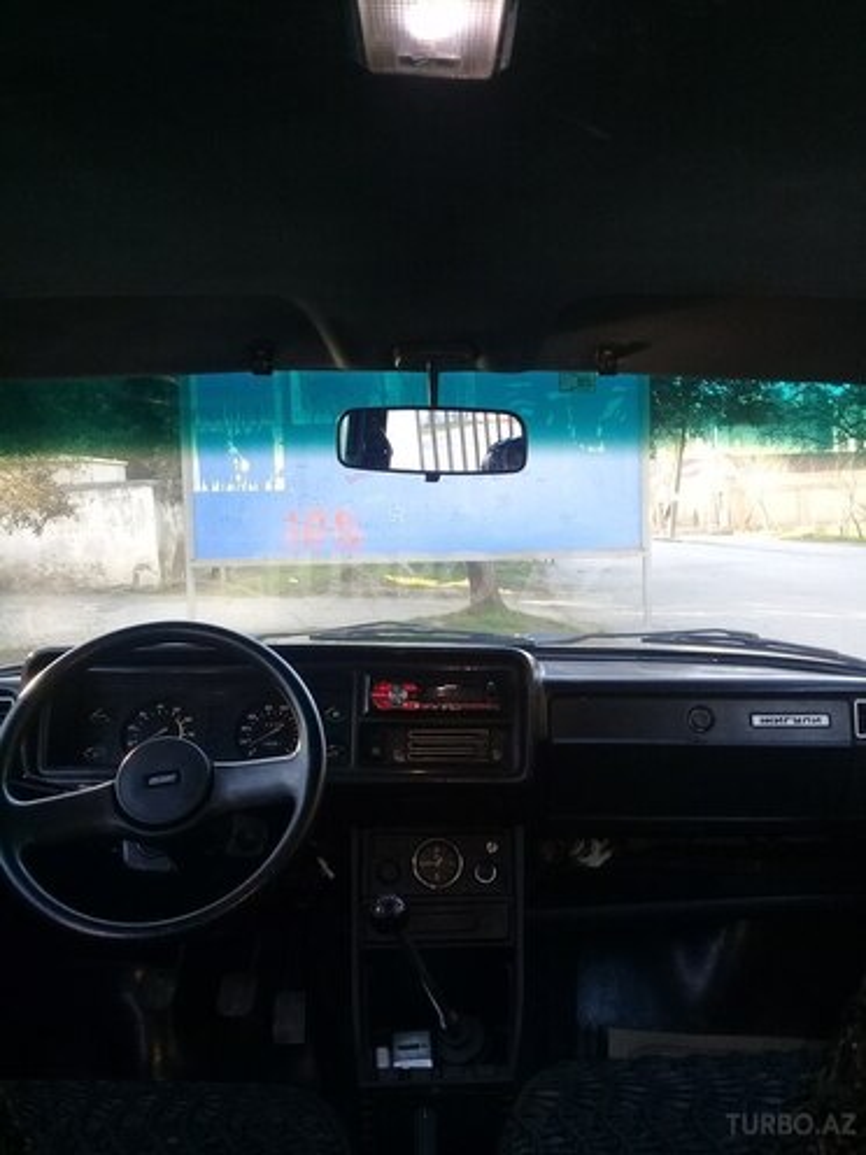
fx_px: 1034
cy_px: 578
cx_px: 433
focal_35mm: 31
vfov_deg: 58.4
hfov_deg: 45.4
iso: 64
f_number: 2.2
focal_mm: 3.3
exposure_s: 1/50
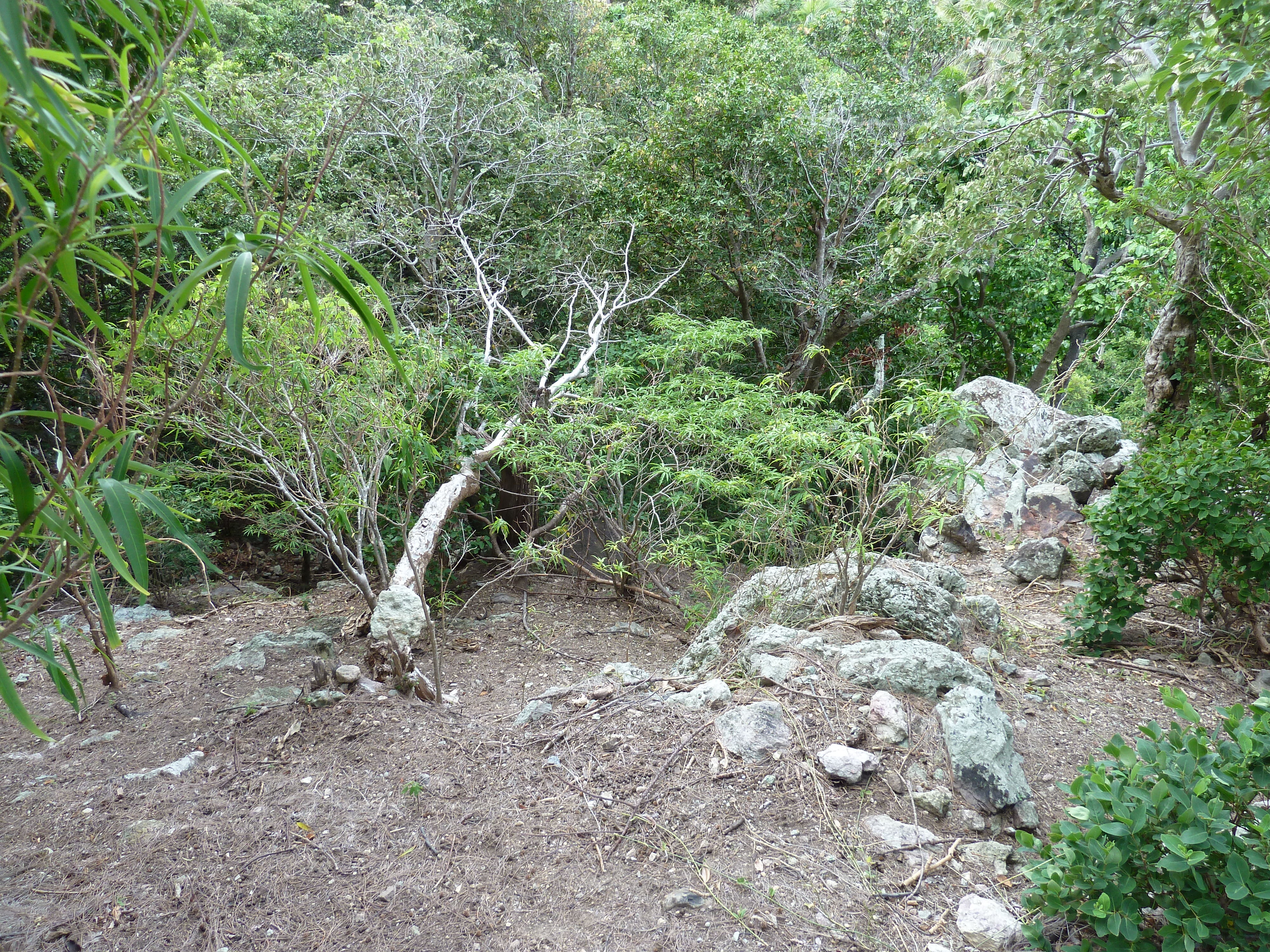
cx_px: 635
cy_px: 476
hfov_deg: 69.4
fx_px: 917
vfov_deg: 54.9
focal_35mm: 25
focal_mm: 4.1
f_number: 3.3
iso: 80
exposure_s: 1/50
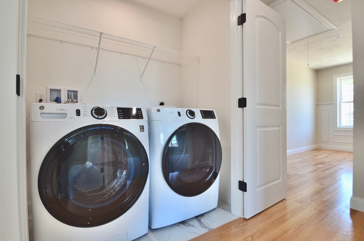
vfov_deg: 69.4
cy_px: 120
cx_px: 182
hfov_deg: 92.6
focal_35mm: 17
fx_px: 174
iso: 1600
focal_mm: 11.5
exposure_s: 1/60
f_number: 8
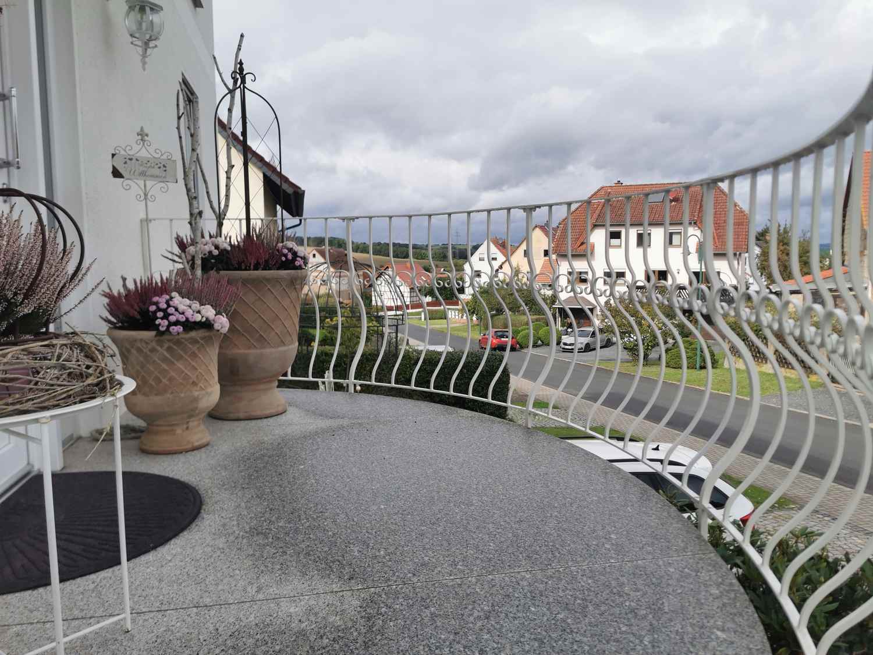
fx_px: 681
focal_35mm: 27
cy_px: 328
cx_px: 436
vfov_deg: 51.4
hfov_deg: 65.3
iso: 50
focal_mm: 5.56
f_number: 1.6
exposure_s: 1/2747
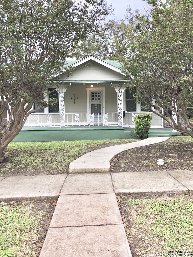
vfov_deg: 63.4
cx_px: 96
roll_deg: +0.7
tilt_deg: -2.8
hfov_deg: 49.7
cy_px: 128
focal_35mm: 28
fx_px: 208
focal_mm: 4
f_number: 1.8
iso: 20
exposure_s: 1/147
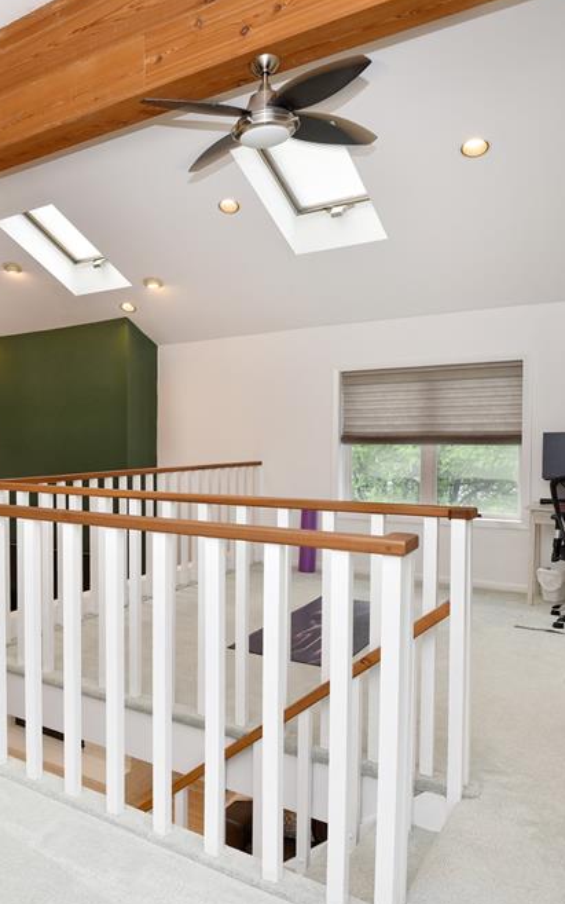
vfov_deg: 68.4
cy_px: 458
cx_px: 22
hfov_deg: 41.1
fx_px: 665
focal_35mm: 27
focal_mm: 17
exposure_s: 1/60
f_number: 7.1
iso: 320
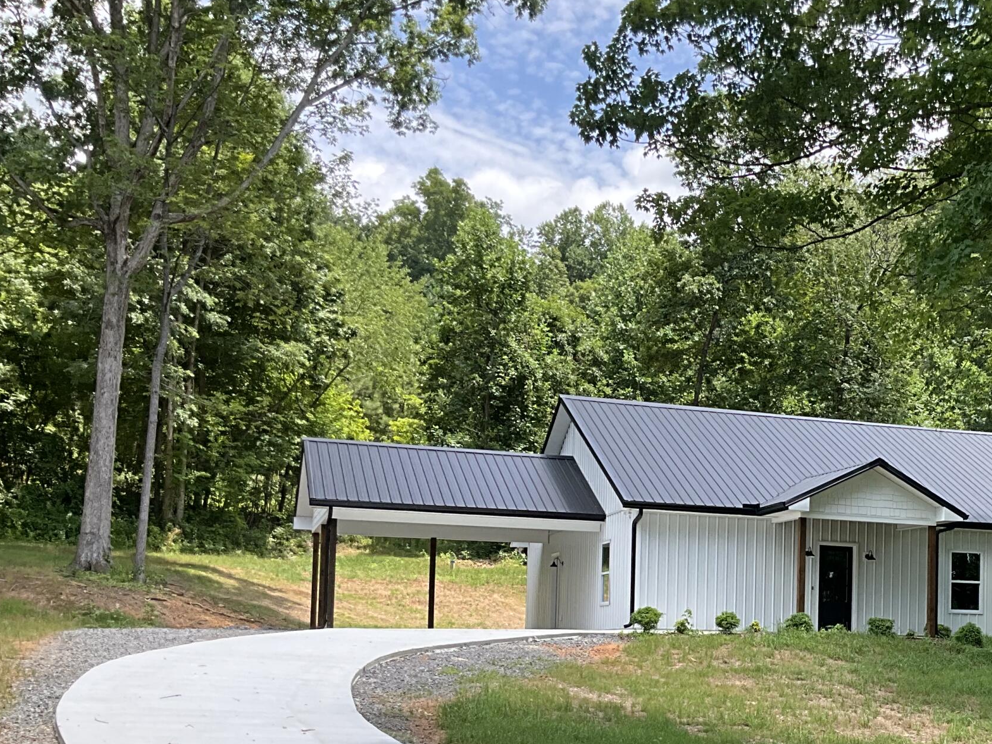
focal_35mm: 52
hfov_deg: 35.2
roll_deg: -1.2
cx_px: 848
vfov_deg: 27.6
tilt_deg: +3.7
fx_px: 1490
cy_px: 577
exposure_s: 1/428
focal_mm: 3
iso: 25
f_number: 1.8
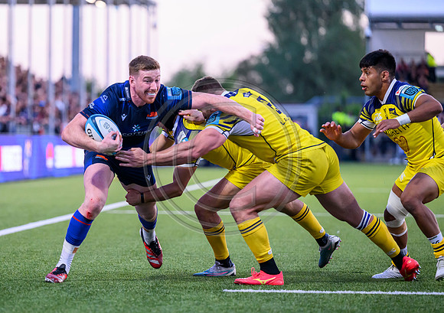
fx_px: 2745
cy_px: 188
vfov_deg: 6.5
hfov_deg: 9.2
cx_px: 162
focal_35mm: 219
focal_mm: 175
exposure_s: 1/1250
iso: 4000
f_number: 3.2
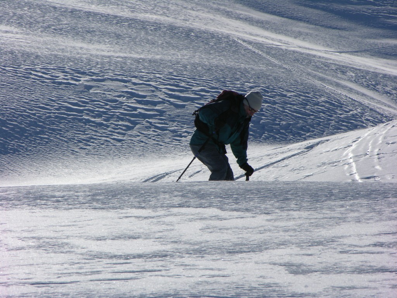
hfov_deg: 7.1
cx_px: 198
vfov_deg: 5.3
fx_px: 3211
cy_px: 149
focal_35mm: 280
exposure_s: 1/553
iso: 50
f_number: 7.4
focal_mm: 71.2
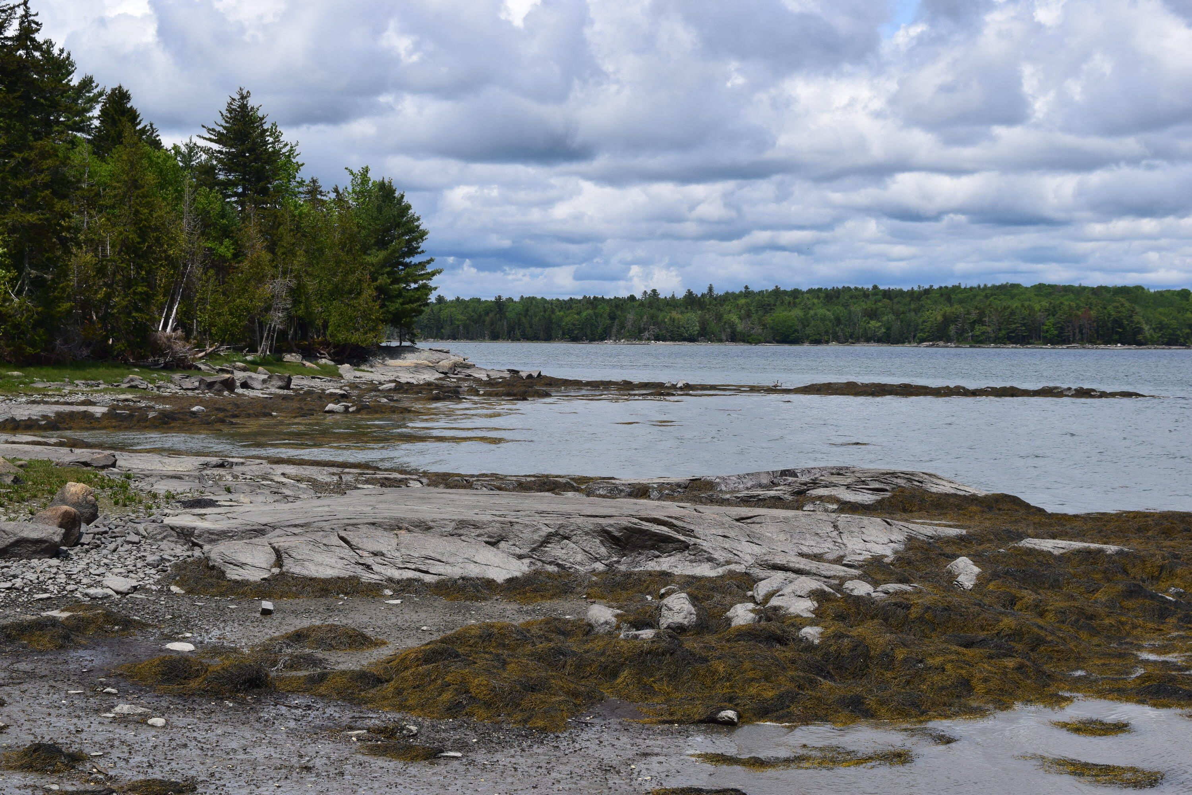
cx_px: 596
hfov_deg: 35.1
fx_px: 1887
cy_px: 398
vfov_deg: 23.8
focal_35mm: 57
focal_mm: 38
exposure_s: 1/800
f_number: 13
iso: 200
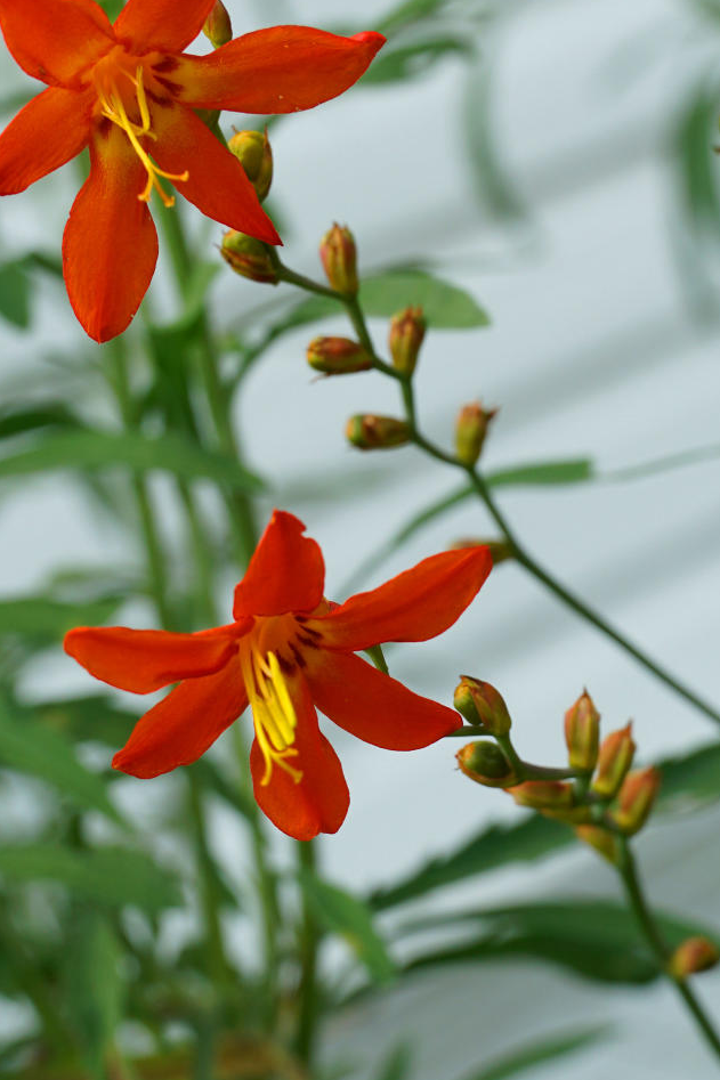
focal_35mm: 133
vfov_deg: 15.4
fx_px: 3991
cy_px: 541
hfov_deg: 10.3
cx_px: 238
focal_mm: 42
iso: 100
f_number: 6.3
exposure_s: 1/125
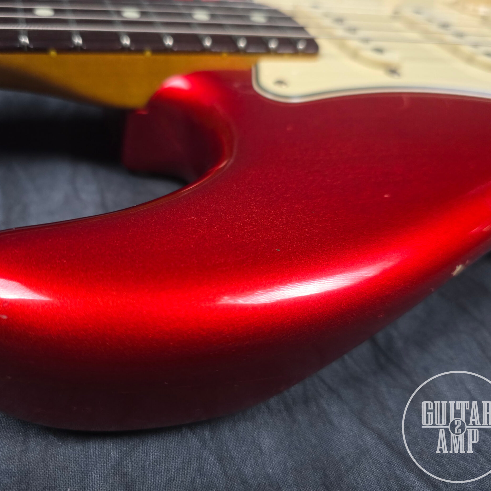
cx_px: 196
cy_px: 248
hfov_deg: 56.8
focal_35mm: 28
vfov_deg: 57.3
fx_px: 449
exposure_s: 1/60
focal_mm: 6.3
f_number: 1.7
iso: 640
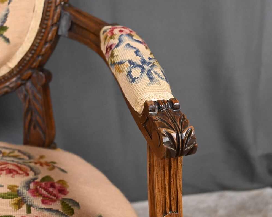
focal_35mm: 57
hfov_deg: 33.0
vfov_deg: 26.7
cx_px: 124
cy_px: 108
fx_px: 459
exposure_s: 1/100
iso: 5000
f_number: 6.3
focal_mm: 50
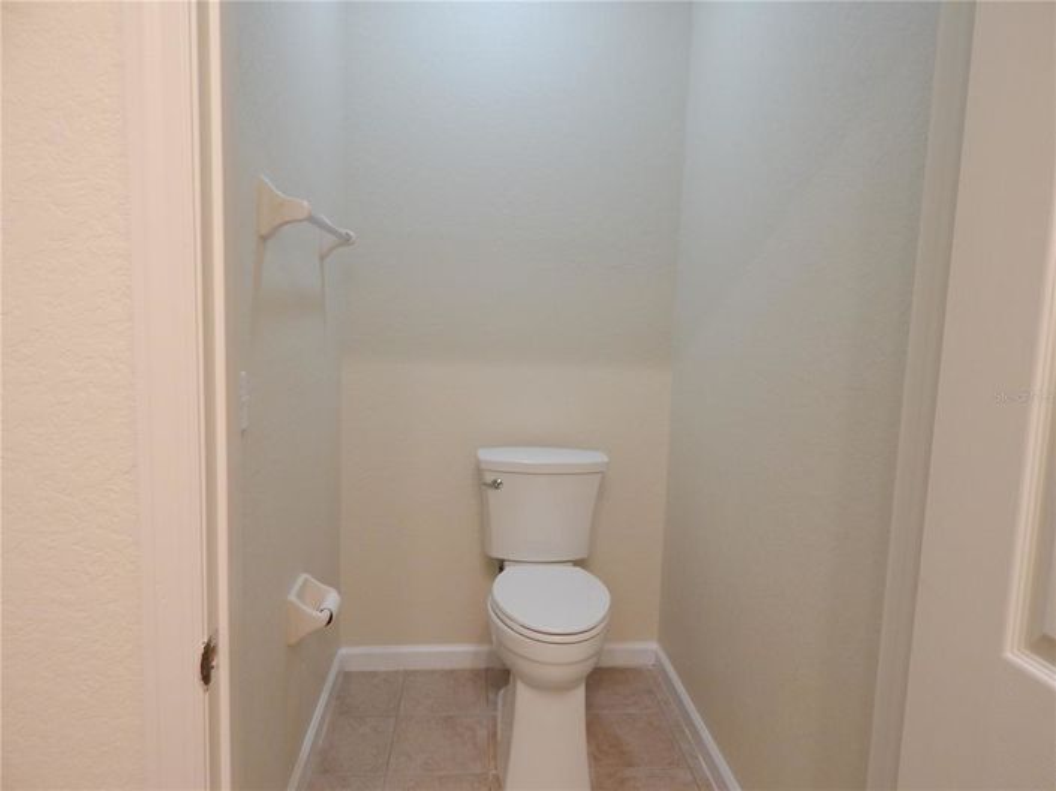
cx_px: 528
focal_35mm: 22
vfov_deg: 61.0
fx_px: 671
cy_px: 396
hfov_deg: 76.4
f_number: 3
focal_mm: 4
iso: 200
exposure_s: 1/15
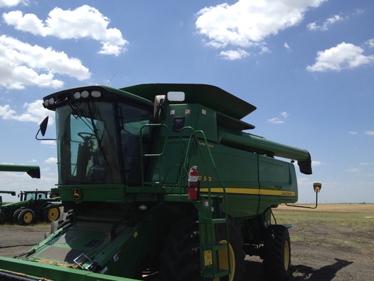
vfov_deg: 39.7
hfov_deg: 51.3
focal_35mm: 36
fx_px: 389
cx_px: 184
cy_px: 139
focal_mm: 4.28
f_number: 2.4
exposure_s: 1/1972
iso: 64
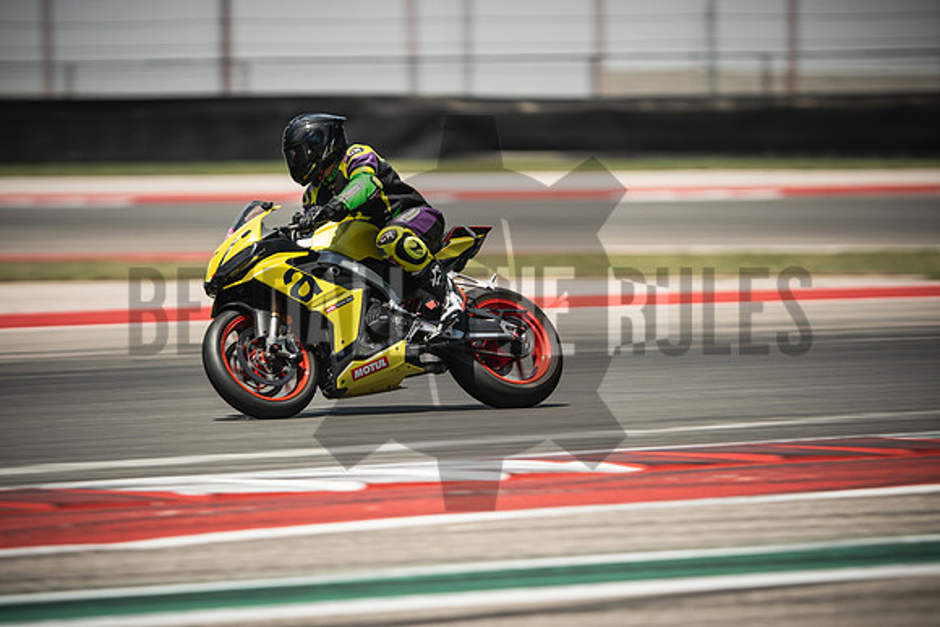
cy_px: 314
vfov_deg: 4.6
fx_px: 7835
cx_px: 470
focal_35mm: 300
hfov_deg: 6.9
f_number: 2
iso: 160
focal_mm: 200
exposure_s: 1/250
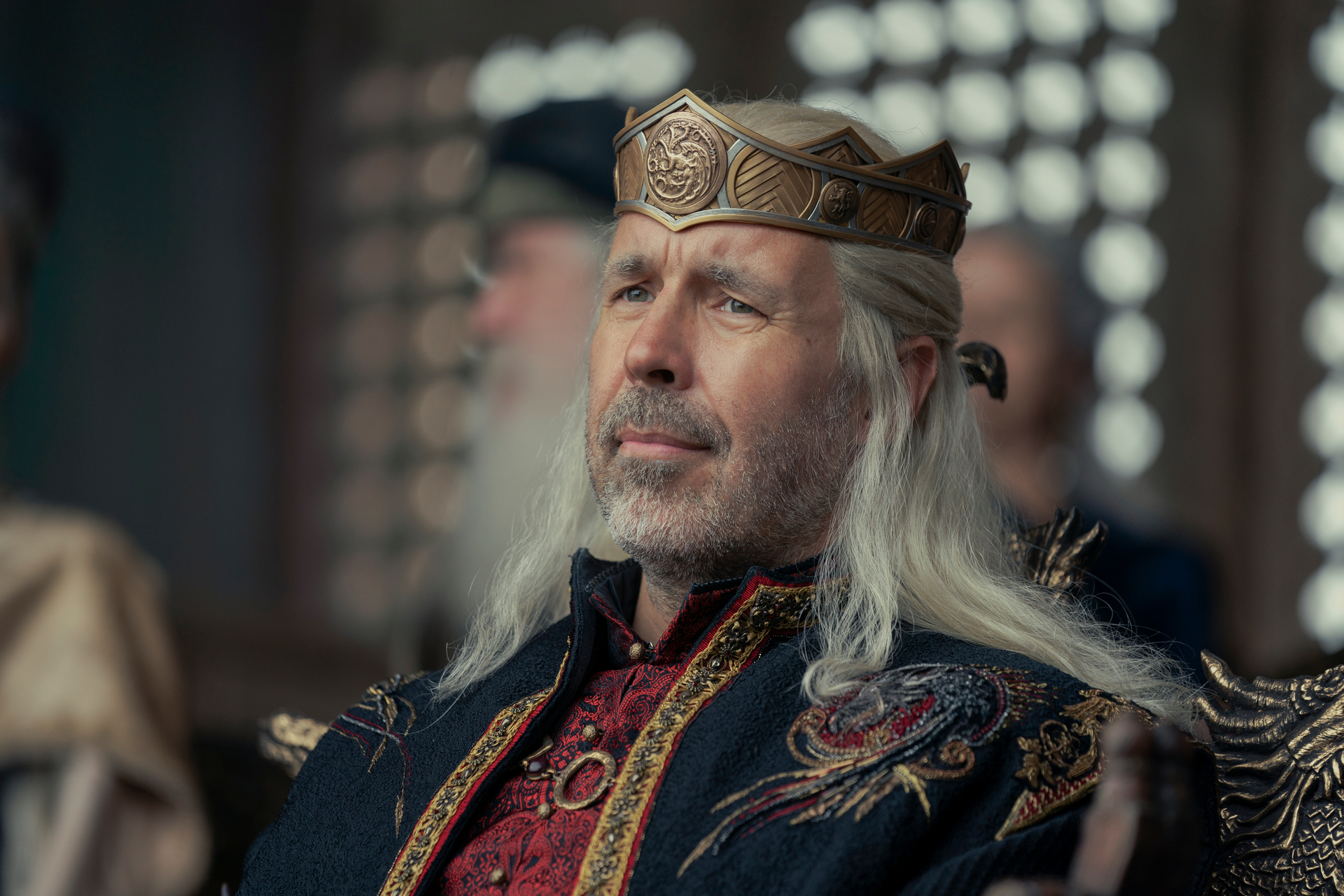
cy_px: 448
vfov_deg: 7.2
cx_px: 672
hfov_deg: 10.7
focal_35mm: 192
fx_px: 7167
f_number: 2.8
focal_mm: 192
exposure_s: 1/200
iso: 320
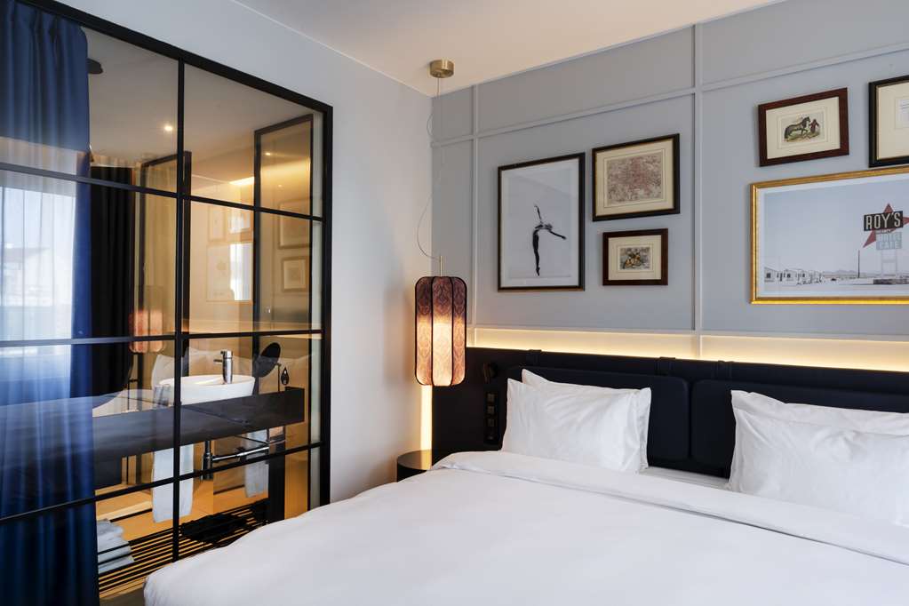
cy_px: 303
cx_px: 454
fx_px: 555
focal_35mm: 22
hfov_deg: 78.6
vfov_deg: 57.2
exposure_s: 1/1.67
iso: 200
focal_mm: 22
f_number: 18
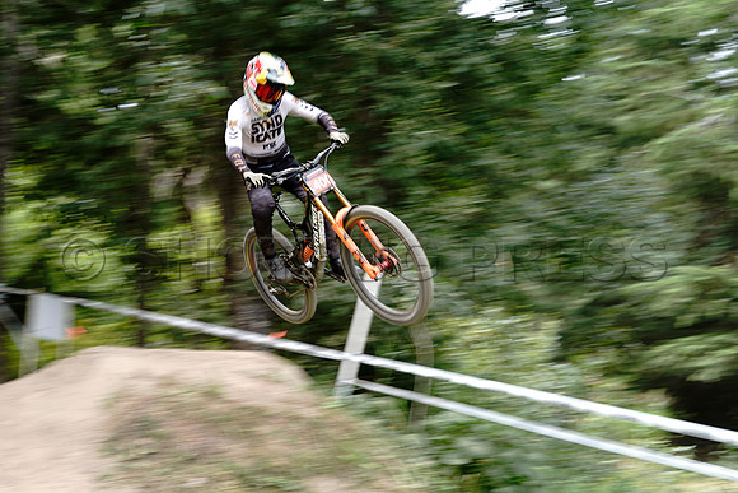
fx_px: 1435
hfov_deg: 28.8
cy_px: 246
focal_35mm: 70
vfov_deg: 19.5
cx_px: 369
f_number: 5
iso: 50
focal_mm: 70
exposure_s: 1/50
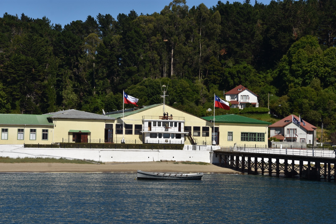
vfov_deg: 13.8
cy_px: 112
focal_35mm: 99
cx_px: 168
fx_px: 924
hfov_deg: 20.6
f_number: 9
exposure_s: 1/500
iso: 100
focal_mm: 66
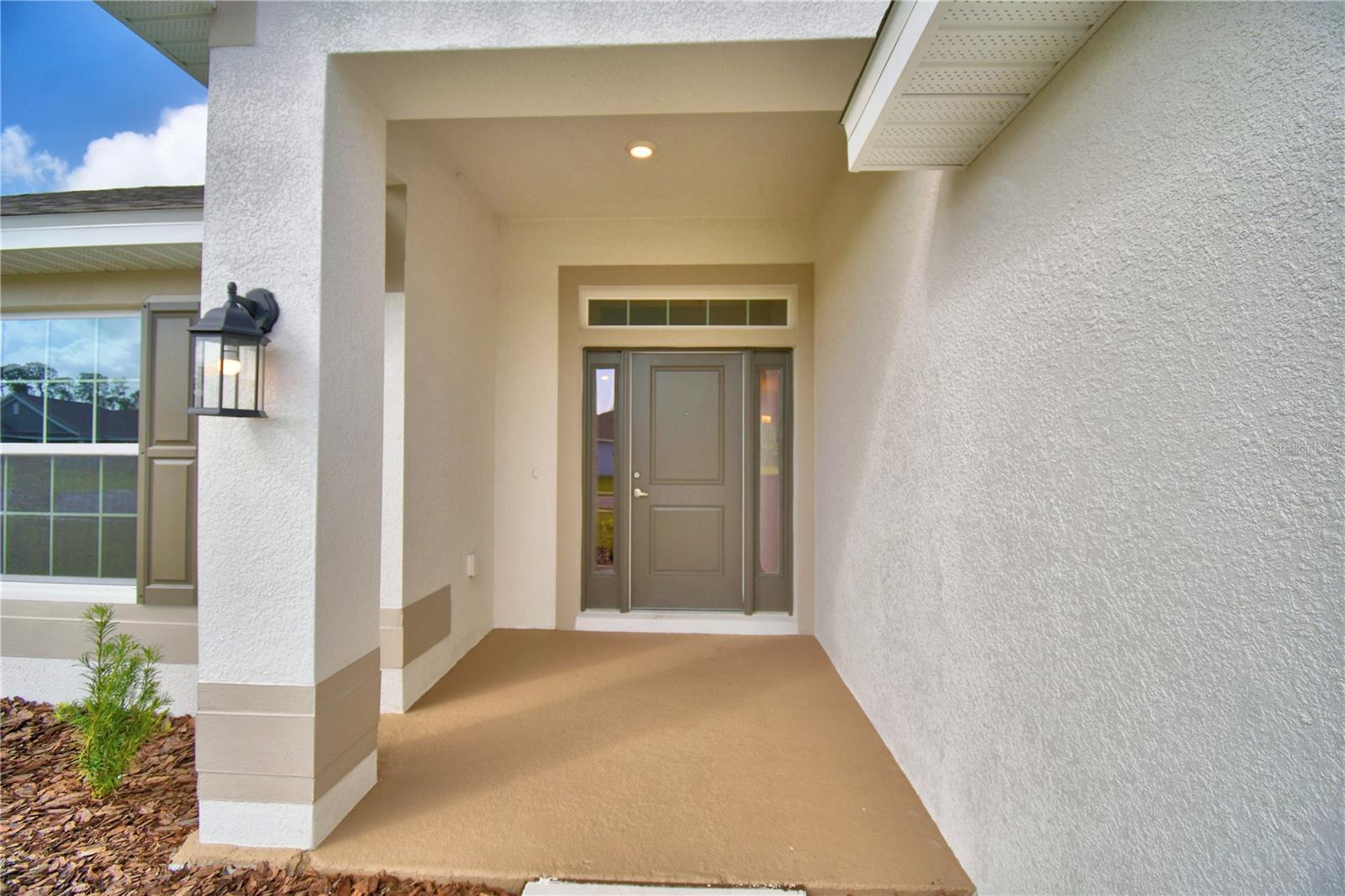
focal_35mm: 15
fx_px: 560
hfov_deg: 100.4
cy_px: 448
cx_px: 672
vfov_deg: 77.3
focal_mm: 10
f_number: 4.5
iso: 100
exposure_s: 1/1000
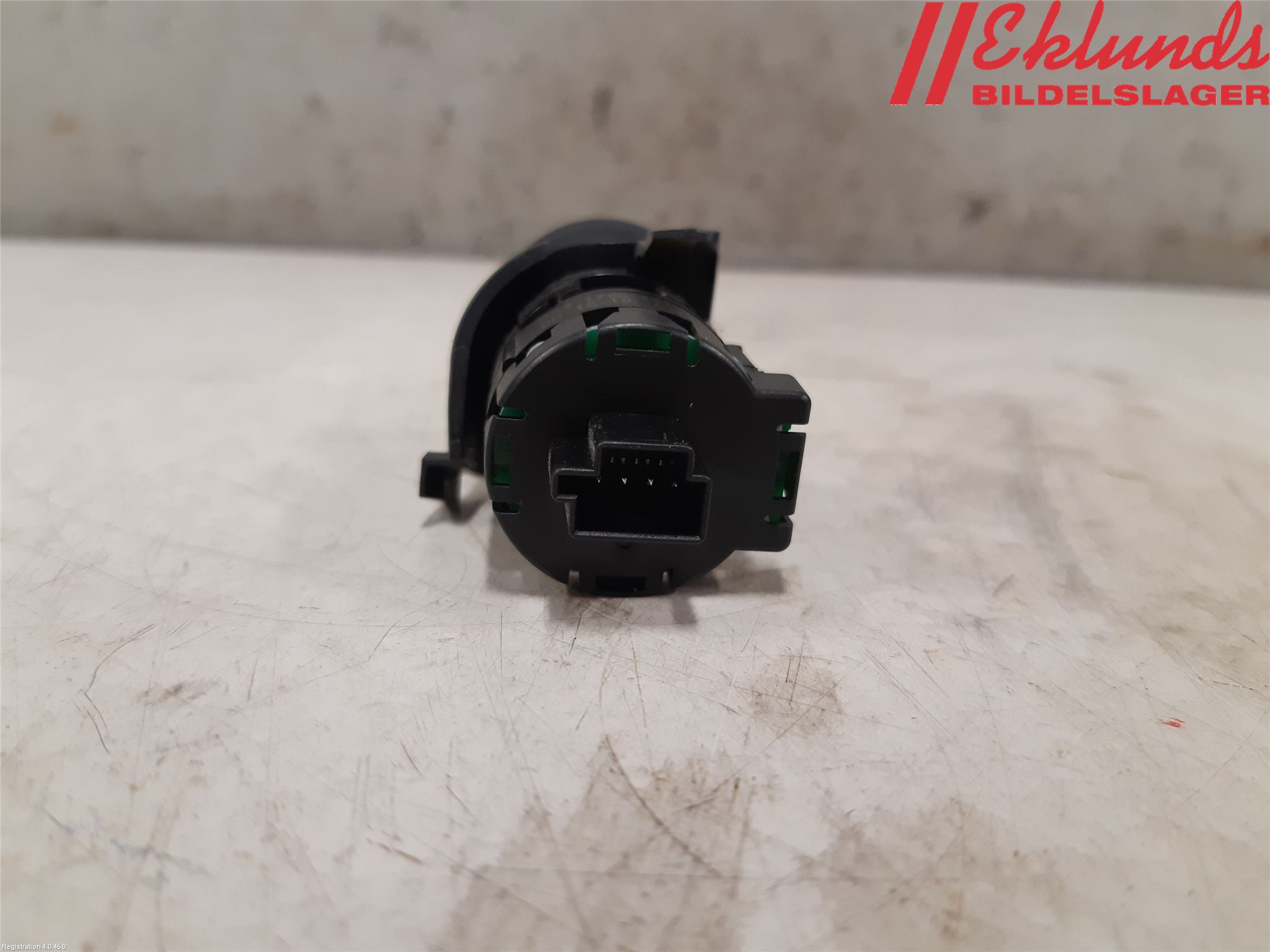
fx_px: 954
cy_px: 476
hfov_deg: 67.3
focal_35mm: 26
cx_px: 635
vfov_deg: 53.1
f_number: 1.7
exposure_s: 1/50
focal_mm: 3.93
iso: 160
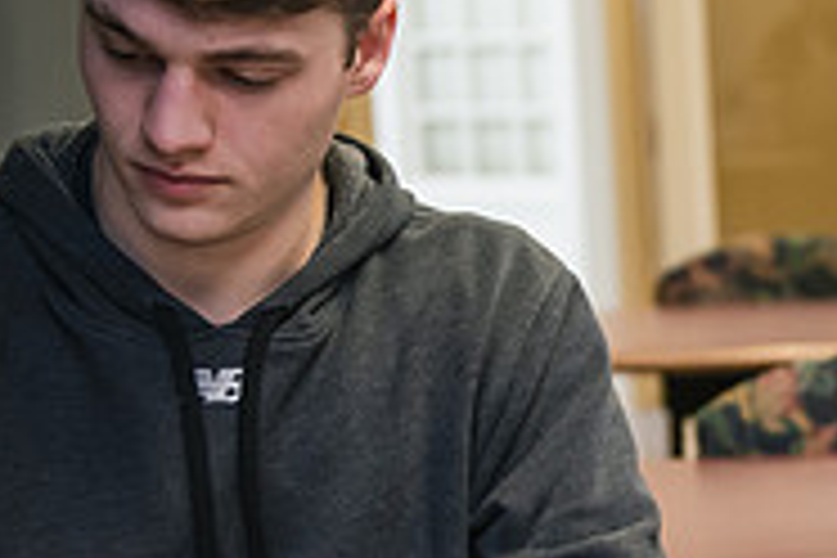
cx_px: 1138
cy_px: 497
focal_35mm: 140
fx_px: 3255
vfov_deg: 9.8
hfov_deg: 14.0
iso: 1250
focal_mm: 45
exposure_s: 1/200
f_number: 2.8
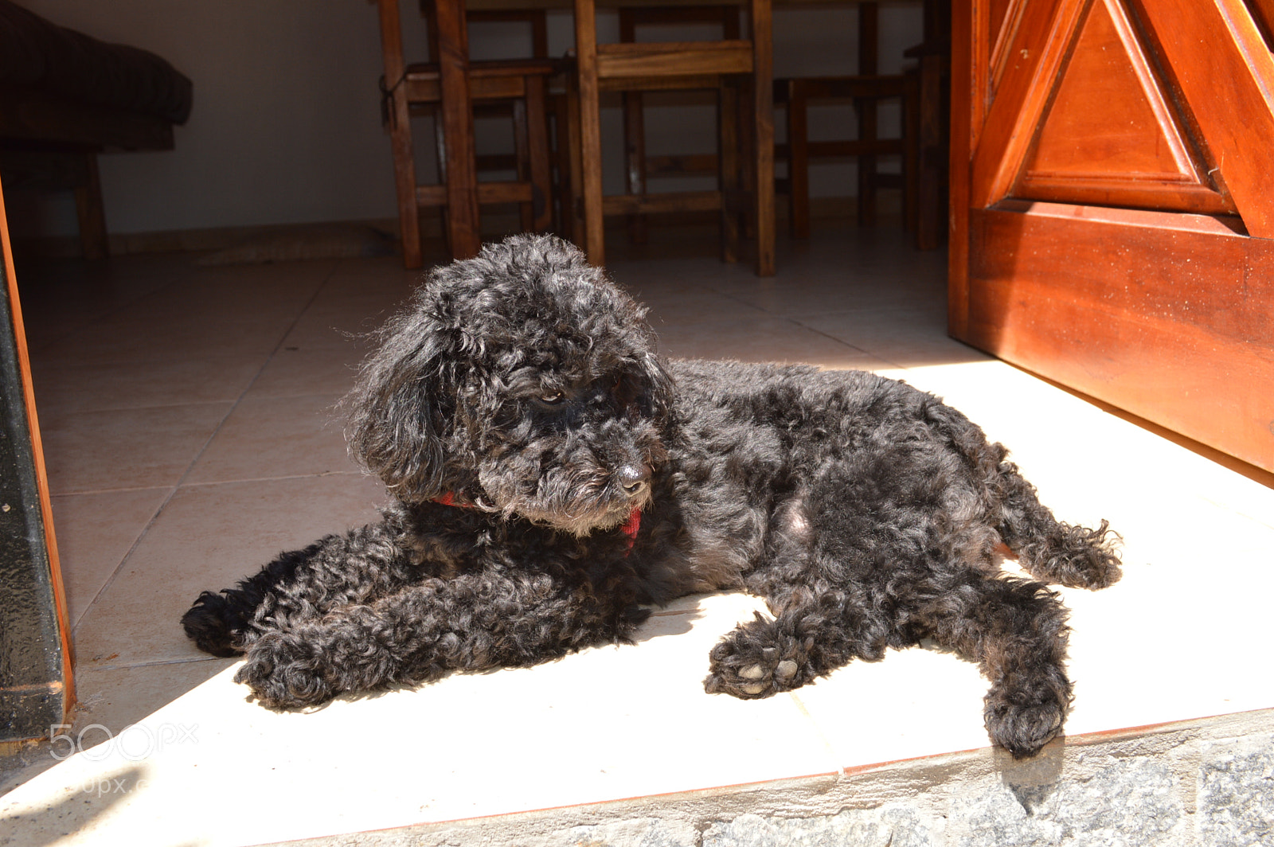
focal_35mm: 33
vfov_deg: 39.9
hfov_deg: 57.3
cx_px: 637
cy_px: 424
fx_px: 1167
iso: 100
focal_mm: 22
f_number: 8
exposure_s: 1/80
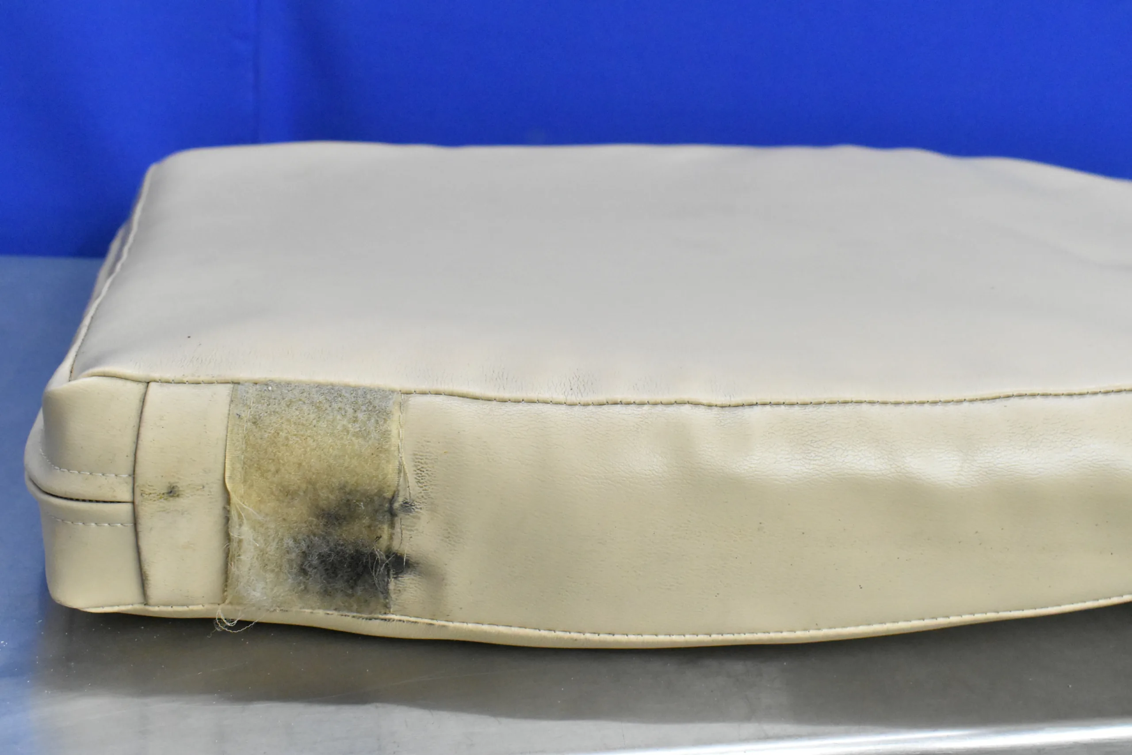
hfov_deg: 45.0
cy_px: 378
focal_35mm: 44
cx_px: 566
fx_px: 1368
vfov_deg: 30.9
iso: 6400
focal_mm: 29
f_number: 8
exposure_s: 1/100
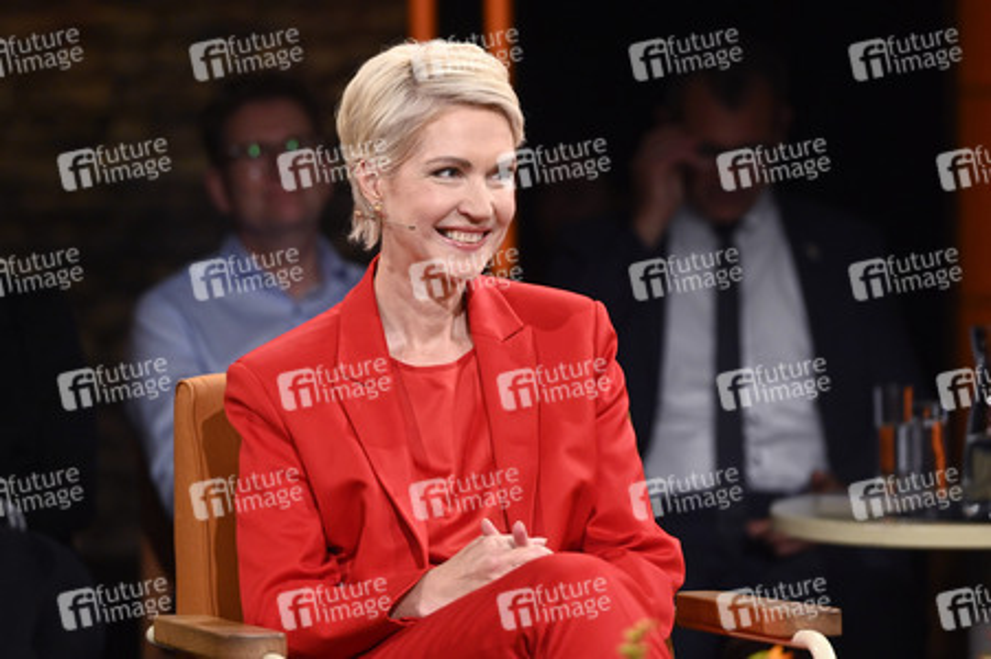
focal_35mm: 200
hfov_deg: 10.3
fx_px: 5501
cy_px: 330
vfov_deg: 6.9
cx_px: 496
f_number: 4
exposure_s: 1/320
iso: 2500
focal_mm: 200
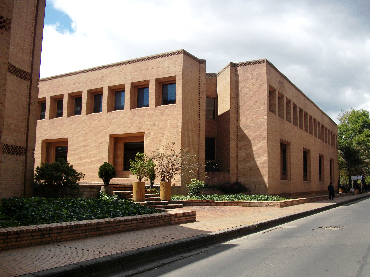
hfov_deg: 56.8
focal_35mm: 32
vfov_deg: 44.2
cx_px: 185
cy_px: 138
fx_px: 342
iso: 80
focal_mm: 5.7
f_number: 8.8
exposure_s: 1/160
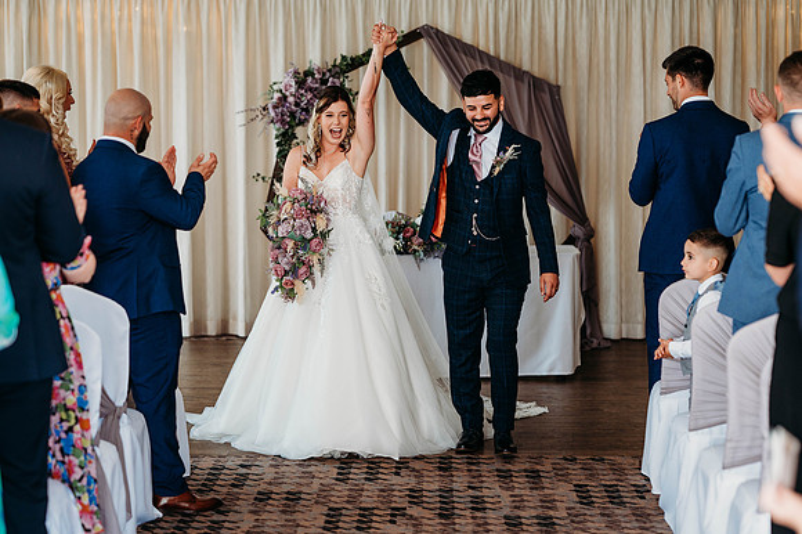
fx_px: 2002
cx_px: 424
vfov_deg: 15.2
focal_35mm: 90
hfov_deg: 22.6
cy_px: 282
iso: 450
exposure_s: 1/200
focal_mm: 85
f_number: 2.5
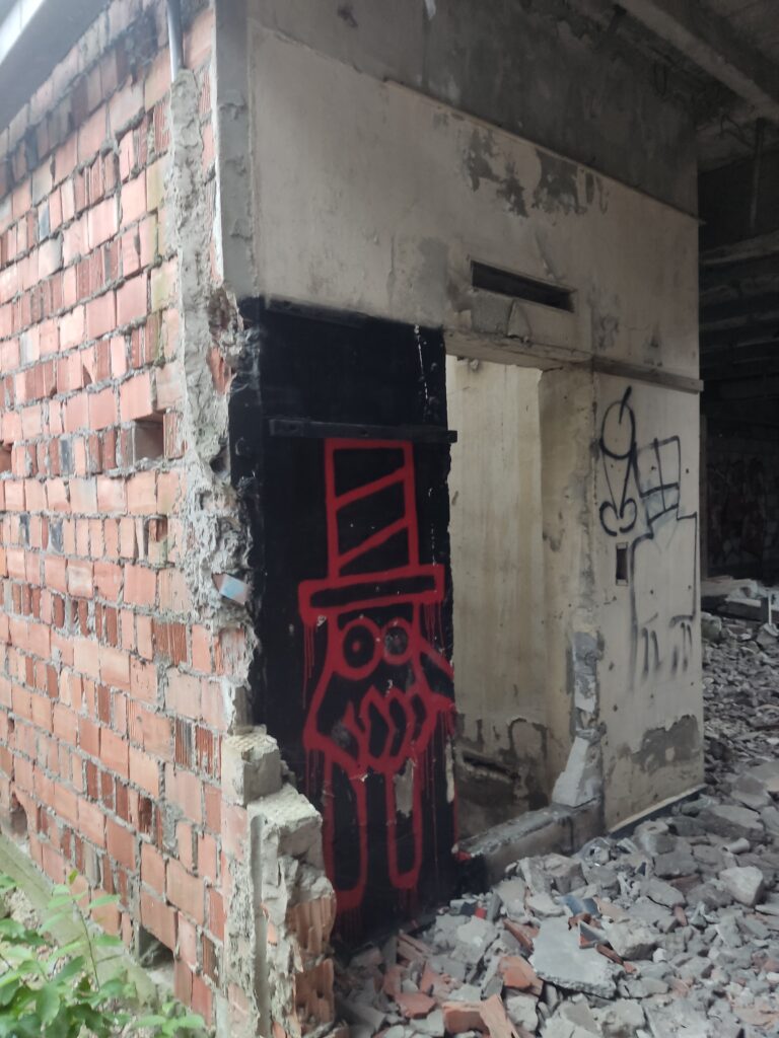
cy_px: 519
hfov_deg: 54.9
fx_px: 750
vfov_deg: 69.4
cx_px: 390
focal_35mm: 25
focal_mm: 4.71
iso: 407
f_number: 1.79
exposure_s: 1/33
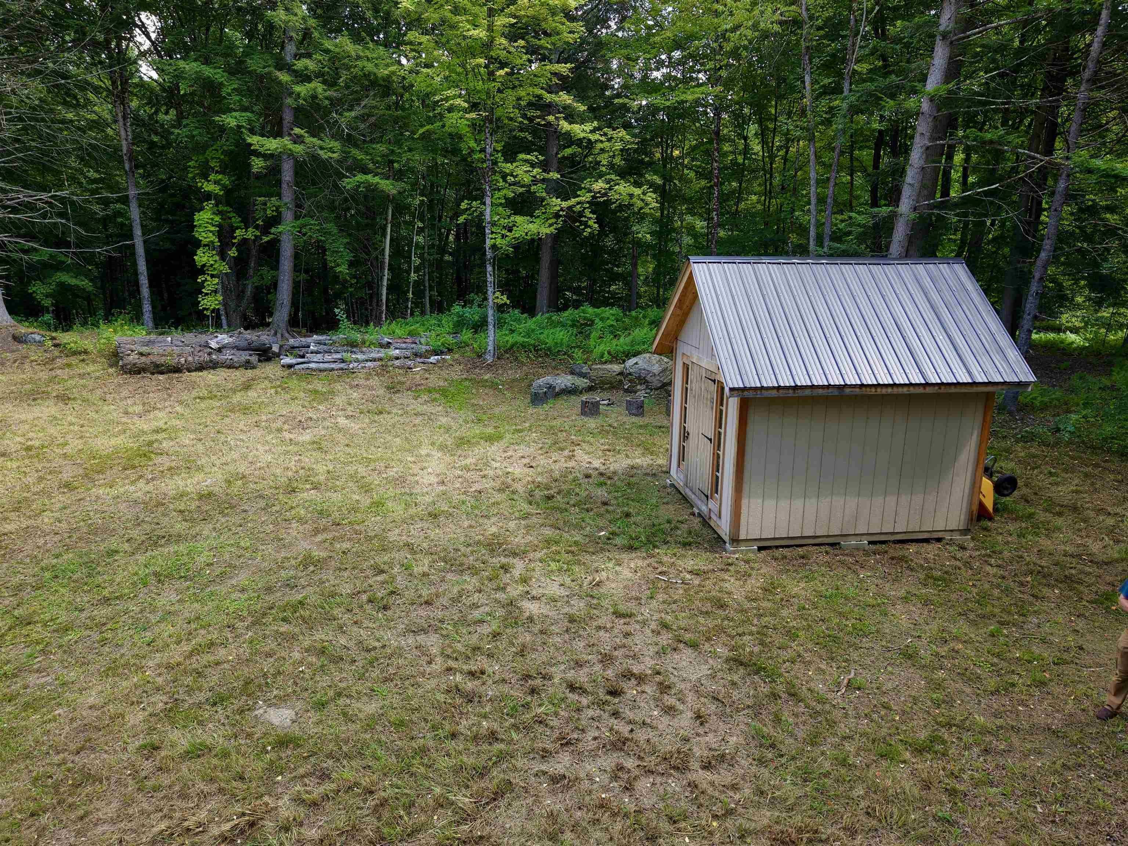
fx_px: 782
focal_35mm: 24
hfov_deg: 71.6
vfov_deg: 56.8
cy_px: 423
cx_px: 564
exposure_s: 1/15
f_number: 1.8
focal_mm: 8.67
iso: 130
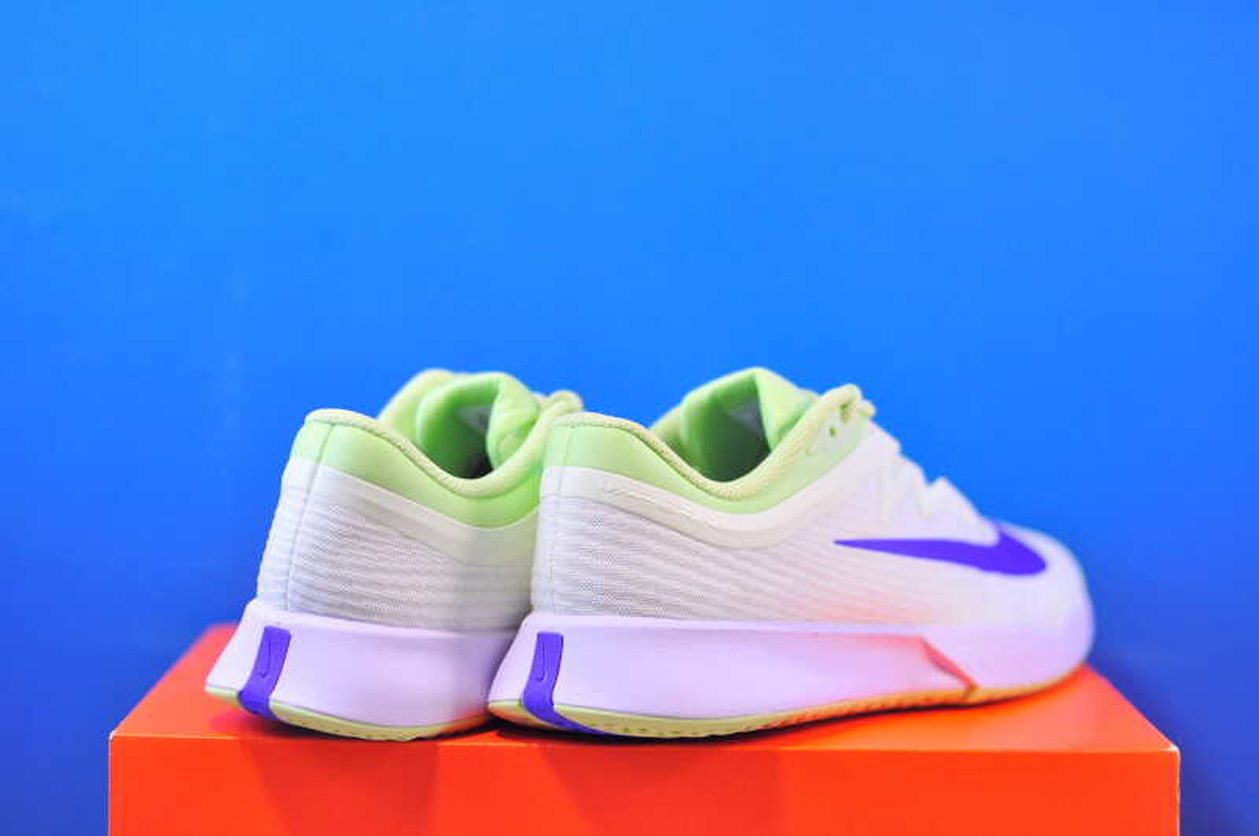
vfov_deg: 18.1
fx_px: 2619
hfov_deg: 27.0
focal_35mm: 75
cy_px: 418
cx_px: 630
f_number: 2
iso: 250
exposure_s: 1/320
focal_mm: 50
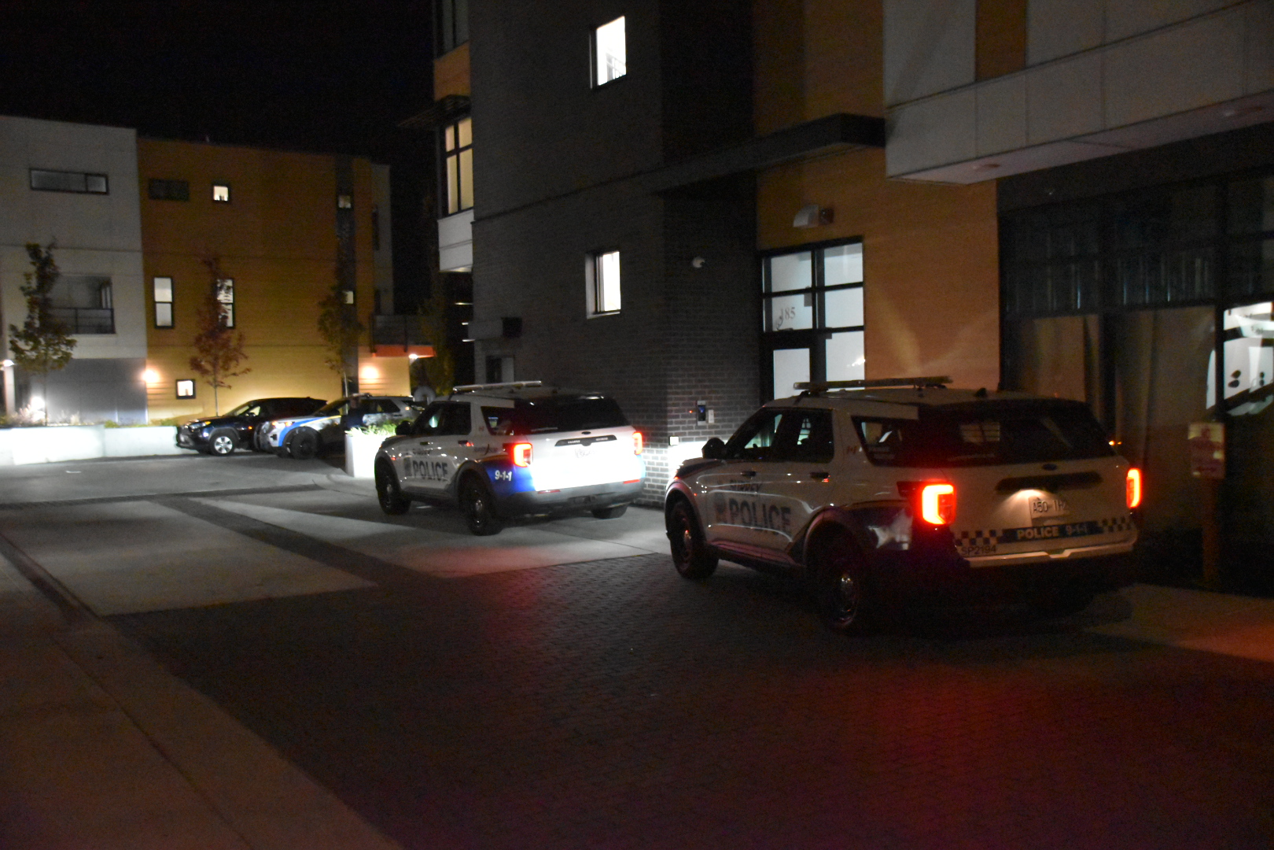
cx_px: 637
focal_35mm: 33
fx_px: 1168
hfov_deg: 57.2
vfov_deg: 40.0
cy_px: 425
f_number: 3.8
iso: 11400
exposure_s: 1/60
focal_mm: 22
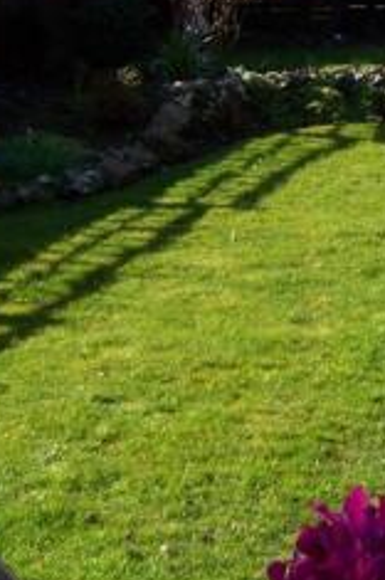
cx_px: 448
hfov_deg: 14.3
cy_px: 228
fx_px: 1496
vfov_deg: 21.9
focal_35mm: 93
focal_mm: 6
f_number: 4.8
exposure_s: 1/250
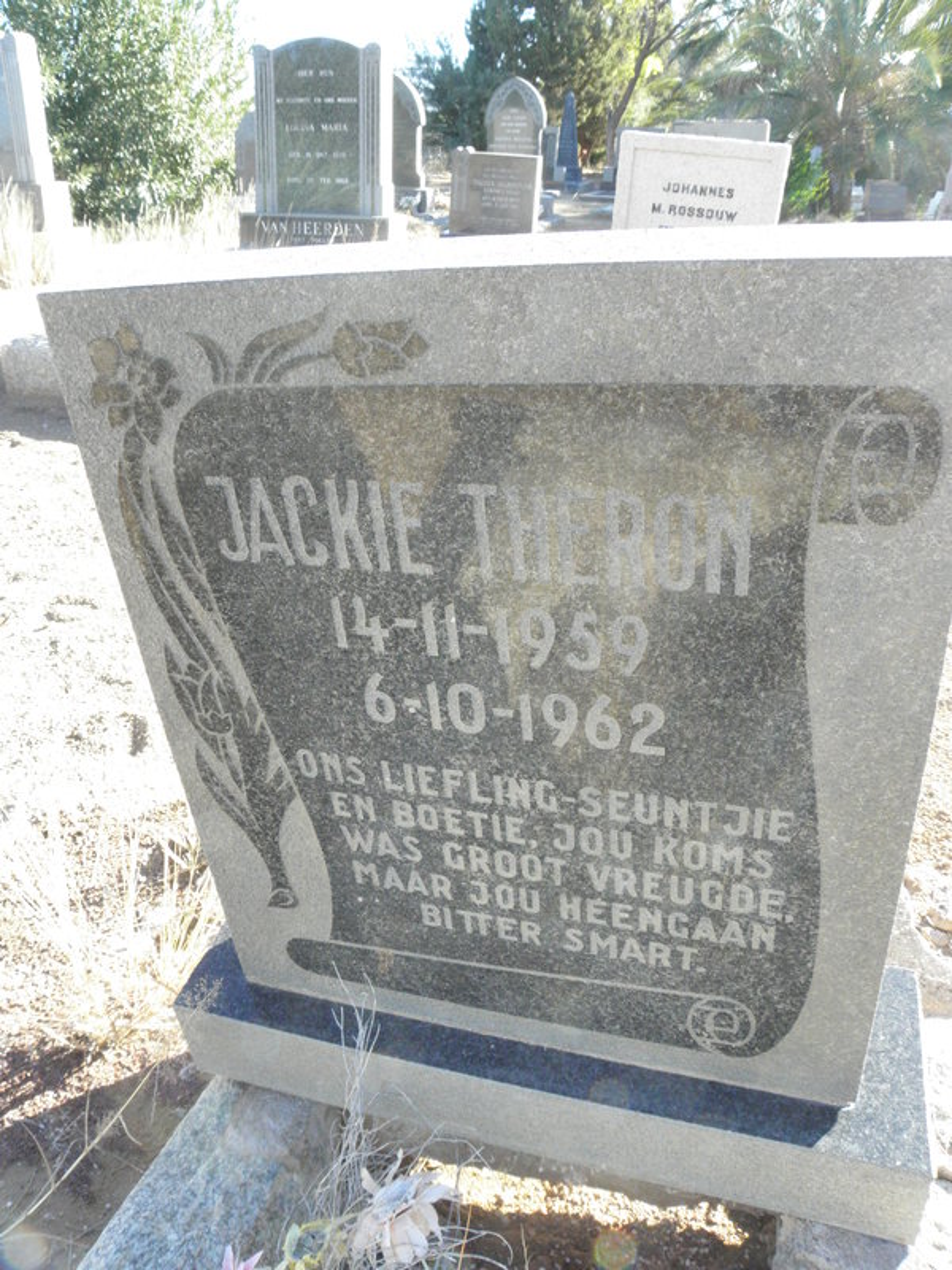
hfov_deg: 53.1
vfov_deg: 67.3
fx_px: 953
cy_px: 635
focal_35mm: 26
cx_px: 476
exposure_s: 1/100
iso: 200
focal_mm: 4.6
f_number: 5.6
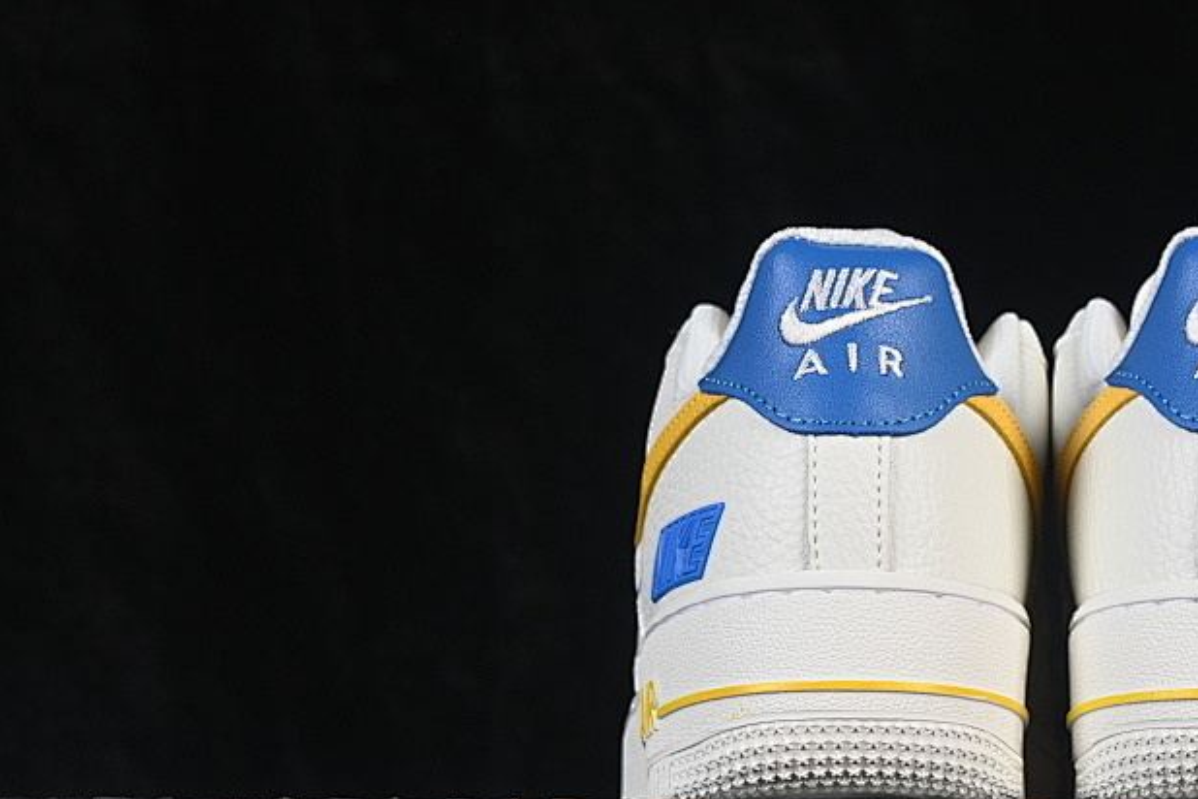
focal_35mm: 131
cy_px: 370
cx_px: 1043
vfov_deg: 10.5
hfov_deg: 15.5
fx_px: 4359
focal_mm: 50
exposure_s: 1/80
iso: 160
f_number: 8
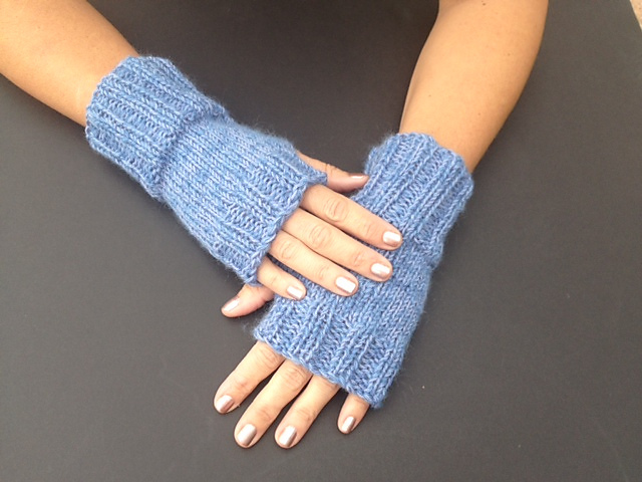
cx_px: 321
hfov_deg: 52.6
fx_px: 649
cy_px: 241
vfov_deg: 40.7
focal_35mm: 35
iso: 50
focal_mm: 4.28
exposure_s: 1/198
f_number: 2.4
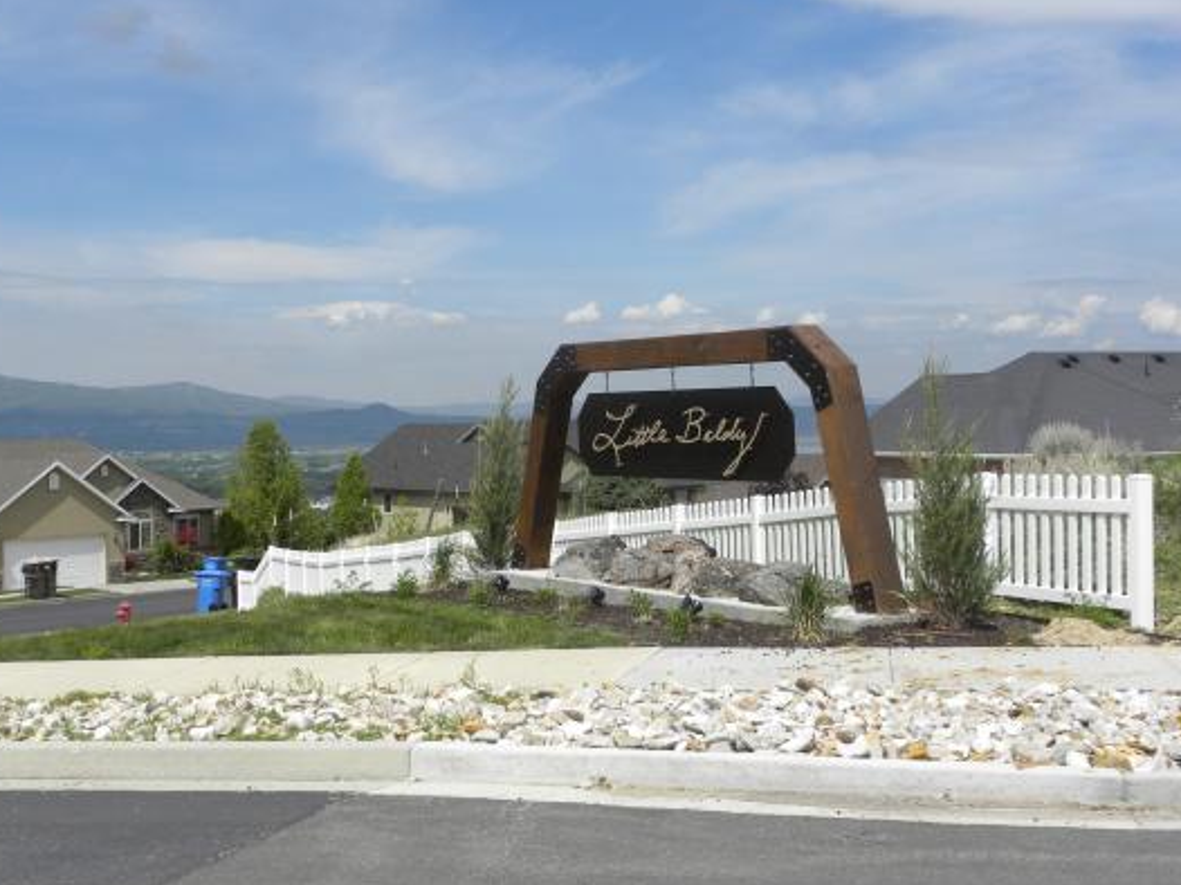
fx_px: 1910
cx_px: 505
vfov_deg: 26.1
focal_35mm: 56
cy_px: 445
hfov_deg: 34.3
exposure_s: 1/492
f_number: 5
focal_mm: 8.2
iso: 64
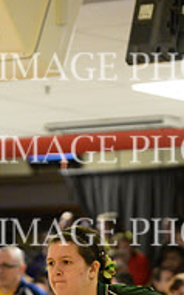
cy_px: 439
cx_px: 119
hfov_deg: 4.0
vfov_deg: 6.4
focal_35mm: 325
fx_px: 2614
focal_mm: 105
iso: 8000
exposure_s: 1/250
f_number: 2.8
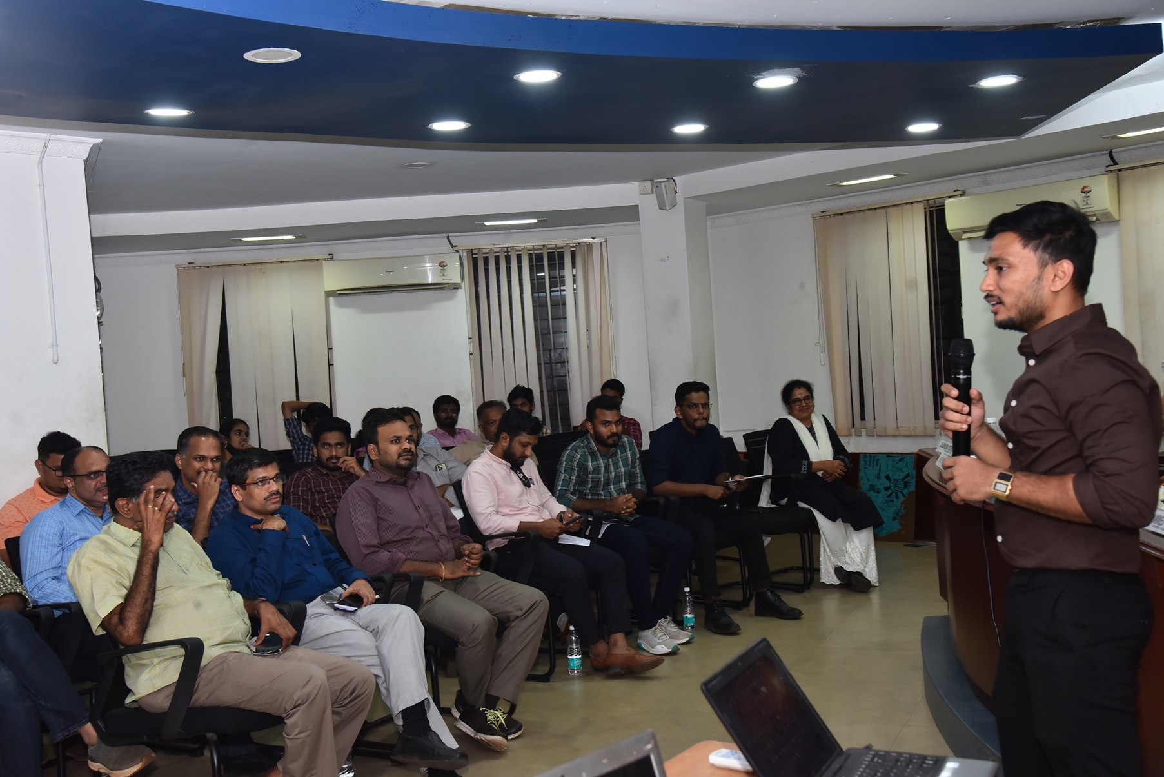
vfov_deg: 33.4
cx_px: 582
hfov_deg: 48.4
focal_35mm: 40
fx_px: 1294
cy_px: 388
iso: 1000
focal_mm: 40
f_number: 7.1
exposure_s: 1/100
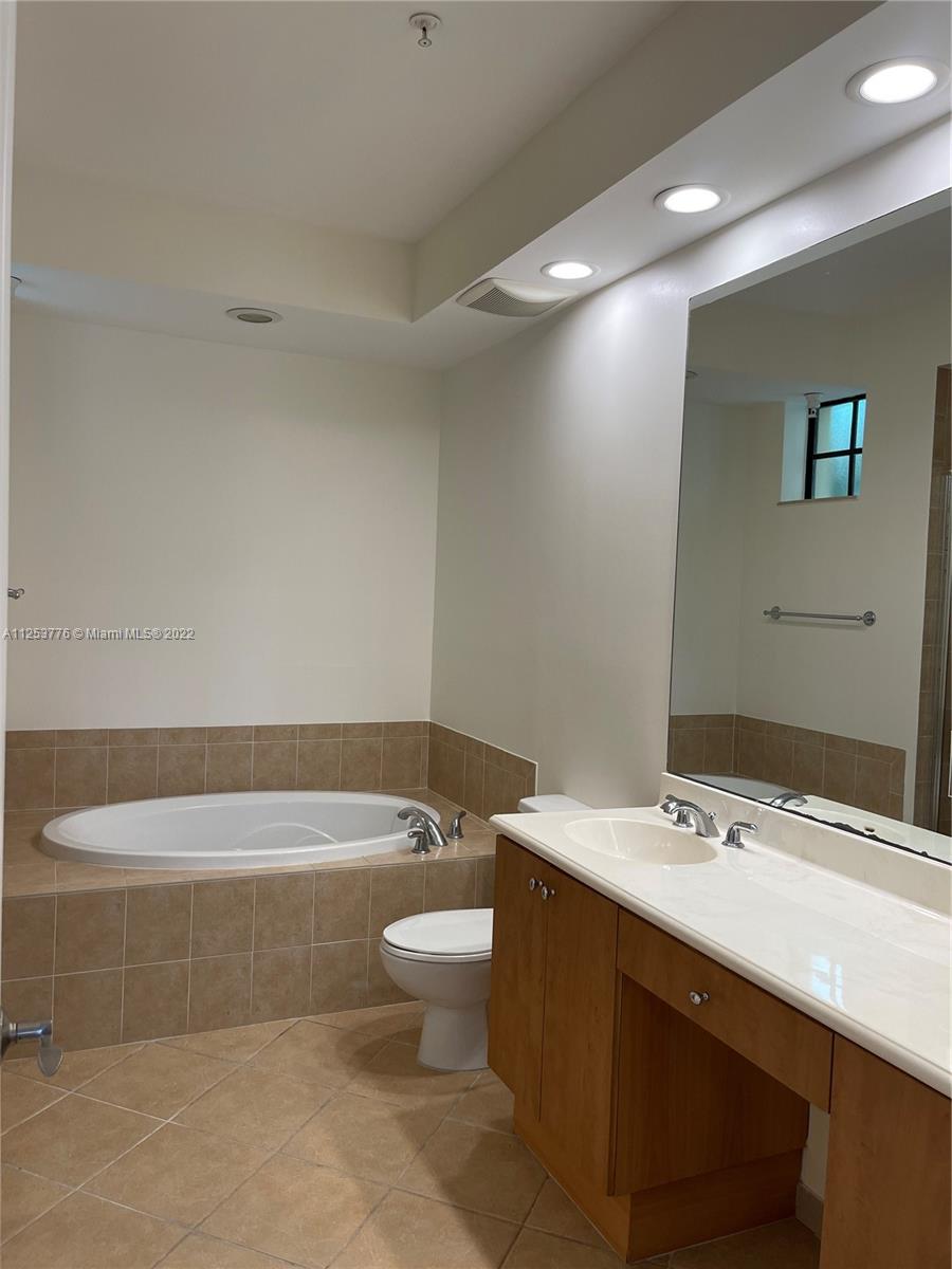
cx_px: 476
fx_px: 953
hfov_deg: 53.1
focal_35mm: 26
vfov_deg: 67.3
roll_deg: -3.0
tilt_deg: -2.0
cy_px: 634
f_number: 1.6
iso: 100
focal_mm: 5.1
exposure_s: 1/120
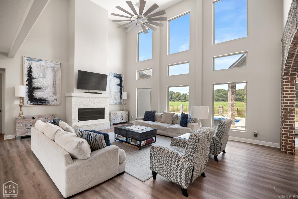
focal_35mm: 16
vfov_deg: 73.7
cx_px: 149
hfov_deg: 96.7
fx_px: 132
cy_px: 100
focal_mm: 16
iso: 400
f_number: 4
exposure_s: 1/40
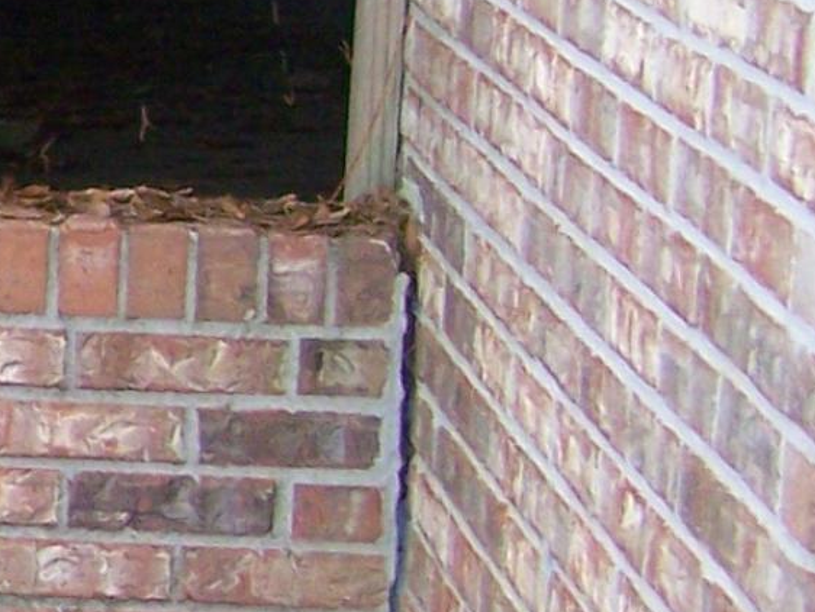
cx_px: -1106
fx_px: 4781
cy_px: 3
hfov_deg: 8.9
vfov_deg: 7.3
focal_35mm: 203
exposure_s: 1/100
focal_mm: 6.3
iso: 160
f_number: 2.8
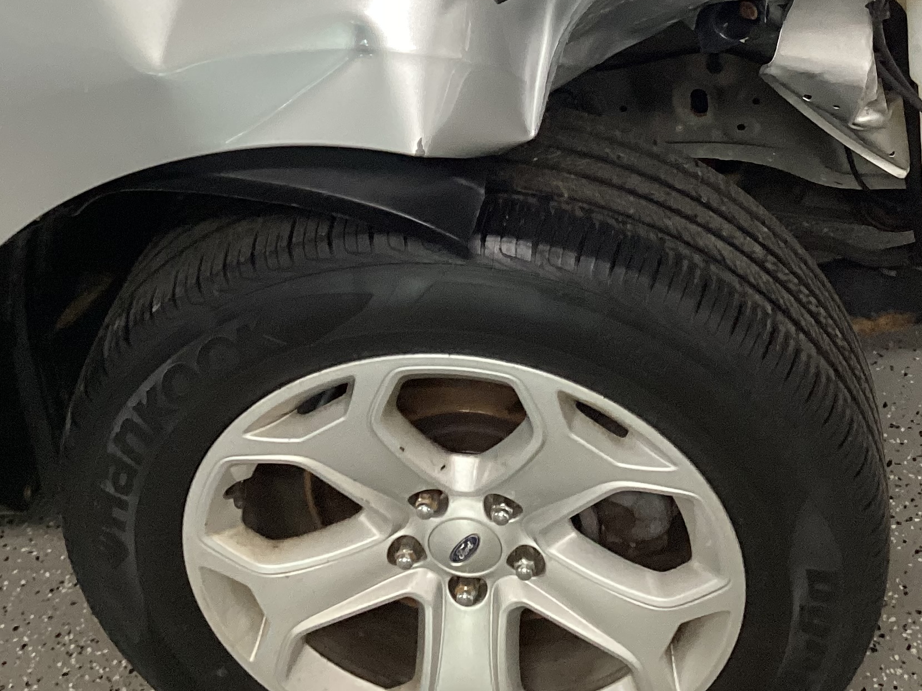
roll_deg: +6.8
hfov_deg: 31.7
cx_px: 507
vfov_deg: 23.1
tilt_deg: -30.0
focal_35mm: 61
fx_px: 1625
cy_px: 14
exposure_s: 1/50
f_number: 2.4
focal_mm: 3.3
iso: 100
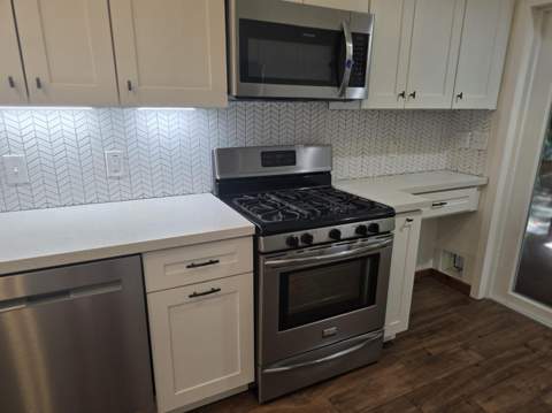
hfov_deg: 74.0
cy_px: 206
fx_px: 366
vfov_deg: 58.8
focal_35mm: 23
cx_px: 276
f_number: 1.7
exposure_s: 1/120
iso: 64
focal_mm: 6.3
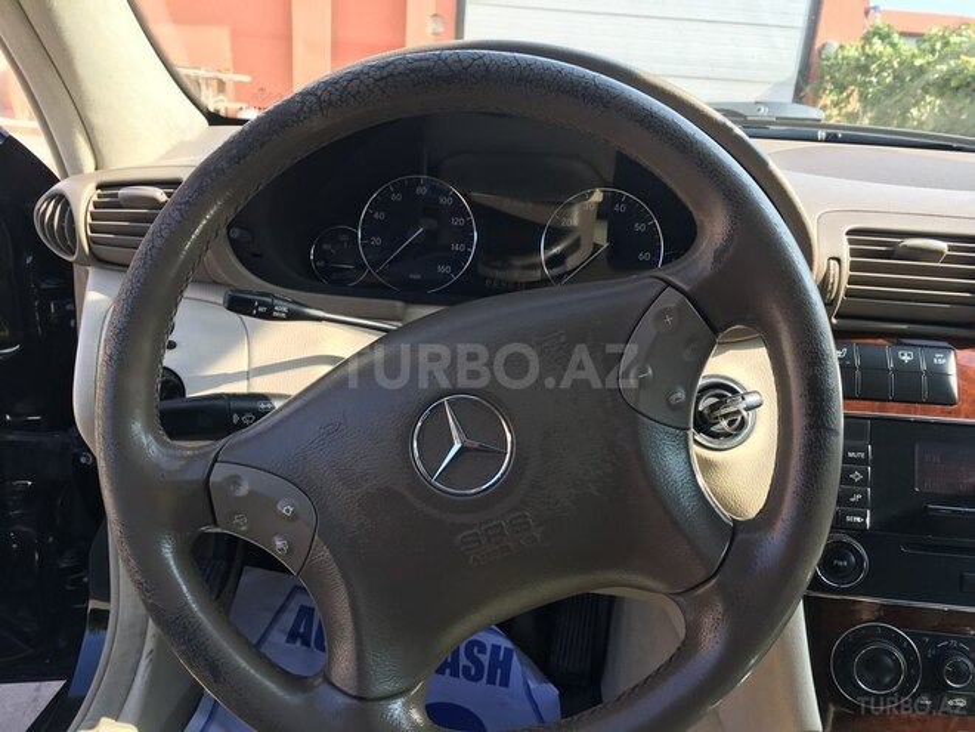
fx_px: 817
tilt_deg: -18.6
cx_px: 488
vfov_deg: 48.2
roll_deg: -3.8
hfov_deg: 61.7
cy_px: 366
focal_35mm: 29
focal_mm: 4.15
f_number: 2.2
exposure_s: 1/221
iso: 25
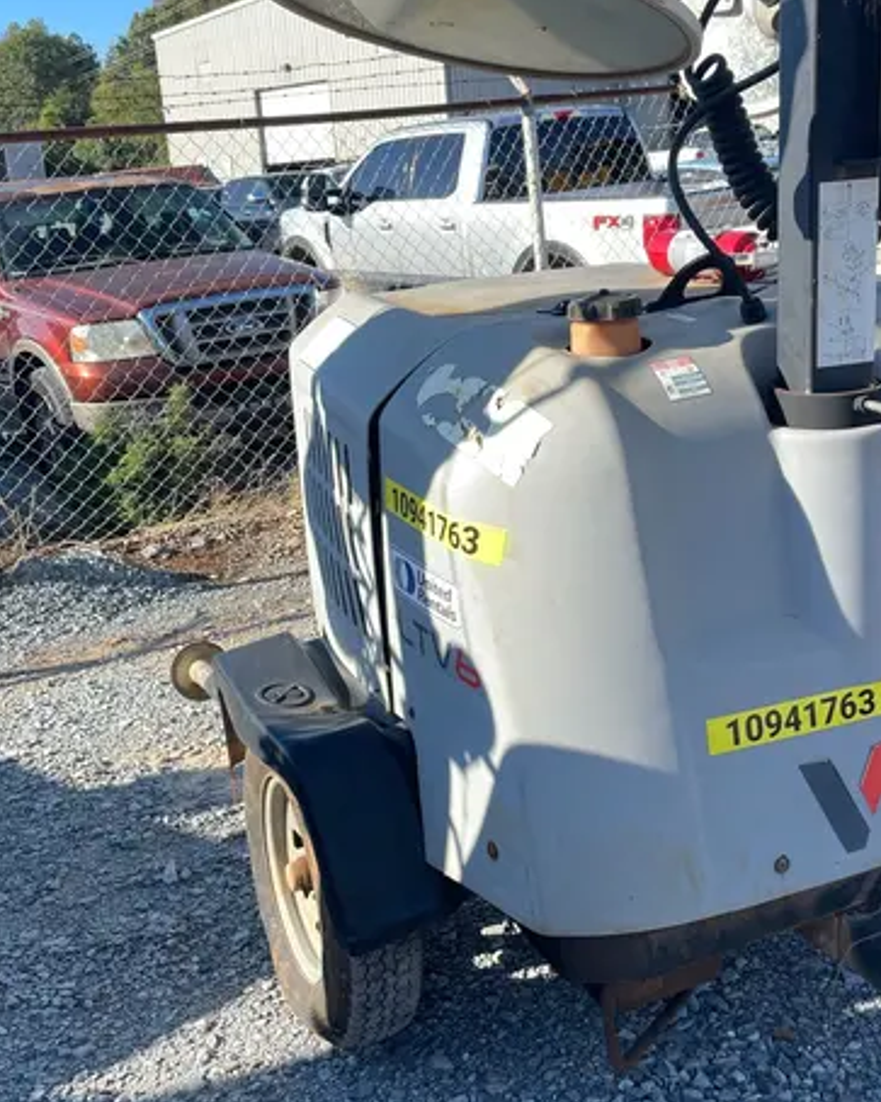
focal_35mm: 41
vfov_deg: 44.8
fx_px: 1337
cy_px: 538
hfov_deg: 36.4
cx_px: 510
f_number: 1.6
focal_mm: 4.2
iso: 32
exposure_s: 1/774
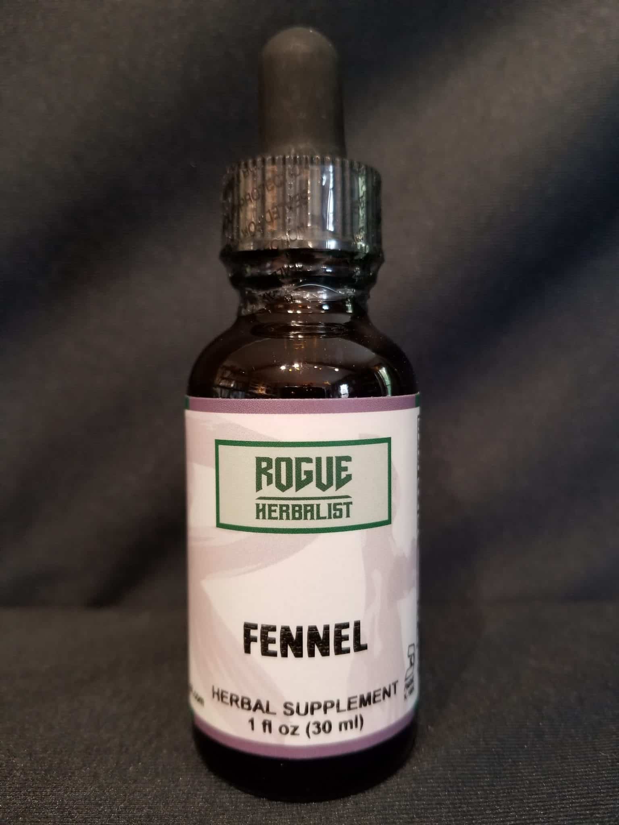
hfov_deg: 53.1
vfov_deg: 67.3
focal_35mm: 26
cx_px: 310
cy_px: 412
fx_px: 620
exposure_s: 1/24
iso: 250
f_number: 1.7
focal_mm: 4.25
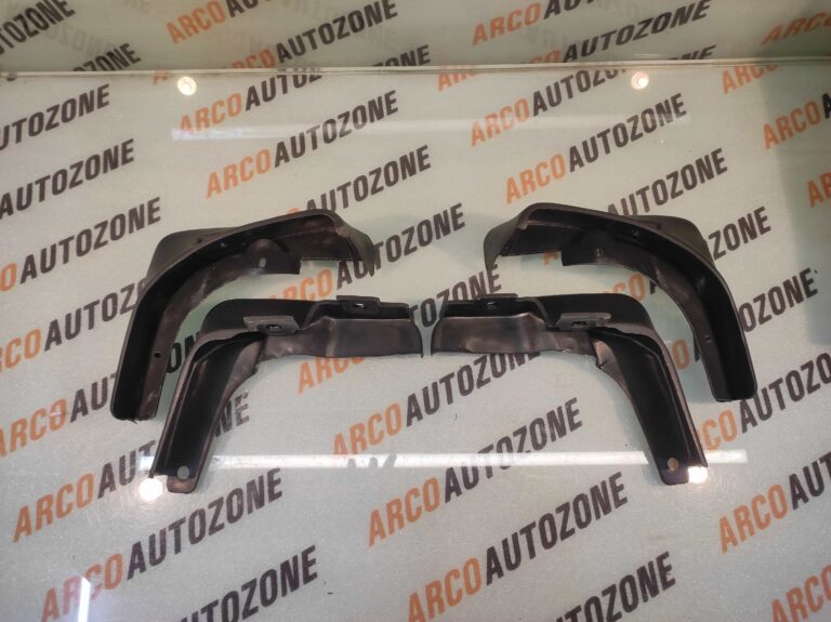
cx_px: 416
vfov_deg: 74.7
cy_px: 311
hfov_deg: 91.1
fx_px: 408
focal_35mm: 17
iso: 98
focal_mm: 4.74
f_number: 1.79
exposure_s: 1/33
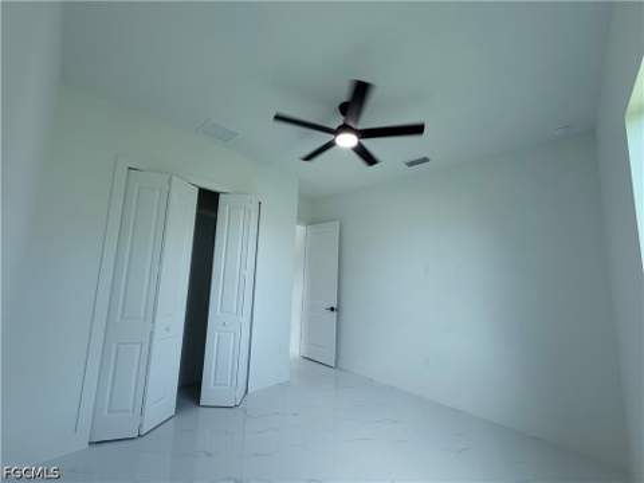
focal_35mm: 14
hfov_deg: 102.1
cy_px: 242
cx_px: 322
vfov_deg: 85.7
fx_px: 260
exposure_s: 1/120
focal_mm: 2.22
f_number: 2.2
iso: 100
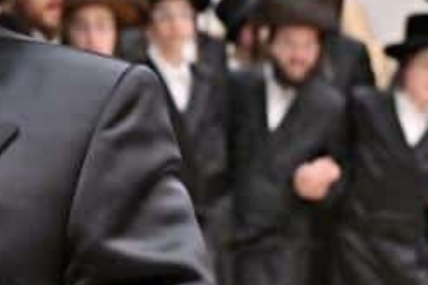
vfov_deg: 7.2
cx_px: -246
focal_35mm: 189
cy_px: -15
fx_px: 2247
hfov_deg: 10.5
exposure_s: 1/250
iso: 1250
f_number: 4
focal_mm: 46
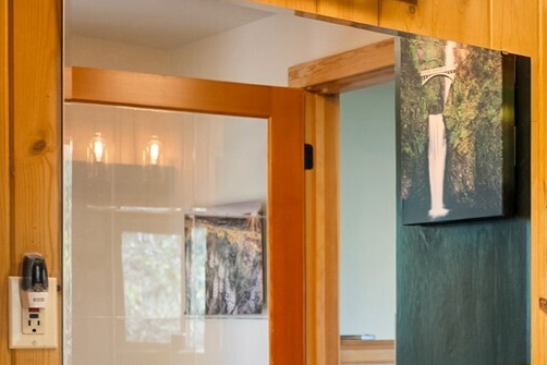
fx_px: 1231
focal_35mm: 81
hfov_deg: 21.3
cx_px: 807
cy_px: 341
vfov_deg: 16.6
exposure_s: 1/30
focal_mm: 24
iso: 400
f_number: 2.8
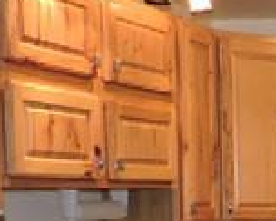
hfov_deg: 14.4
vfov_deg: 12.9
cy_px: 306
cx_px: 519
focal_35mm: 115
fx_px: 941
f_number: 3.1
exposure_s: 1/30
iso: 200
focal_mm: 5
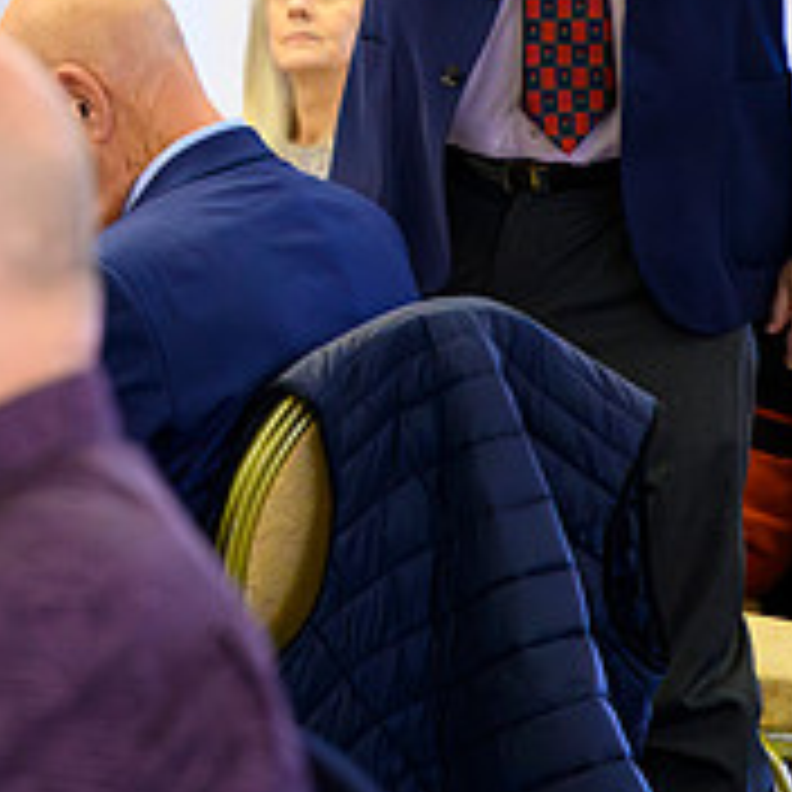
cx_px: 2
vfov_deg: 8.0
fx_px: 5591
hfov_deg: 8.1
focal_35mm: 216
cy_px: -93
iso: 12800
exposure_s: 1/200
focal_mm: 75
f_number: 2.8
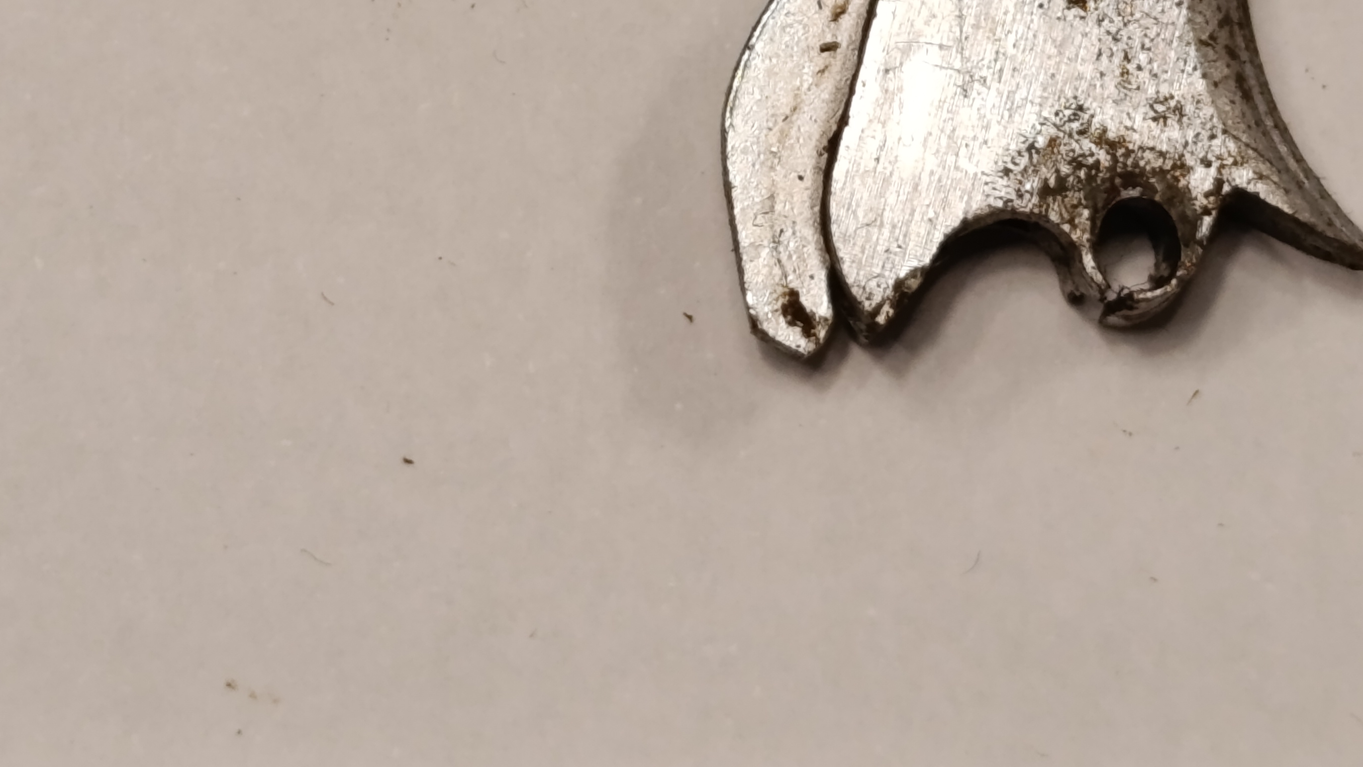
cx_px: 649
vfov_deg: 8.0
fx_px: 5458
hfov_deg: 14.2
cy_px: 8
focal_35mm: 151
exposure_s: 1/100
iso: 500
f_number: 1.6
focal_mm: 6.14
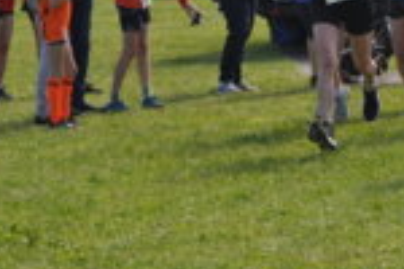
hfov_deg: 7.3
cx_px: 369
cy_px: -22
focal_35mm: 280
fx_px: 3142
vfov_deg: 4.9
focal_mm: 70
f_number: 8
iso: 200
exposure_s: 1/250
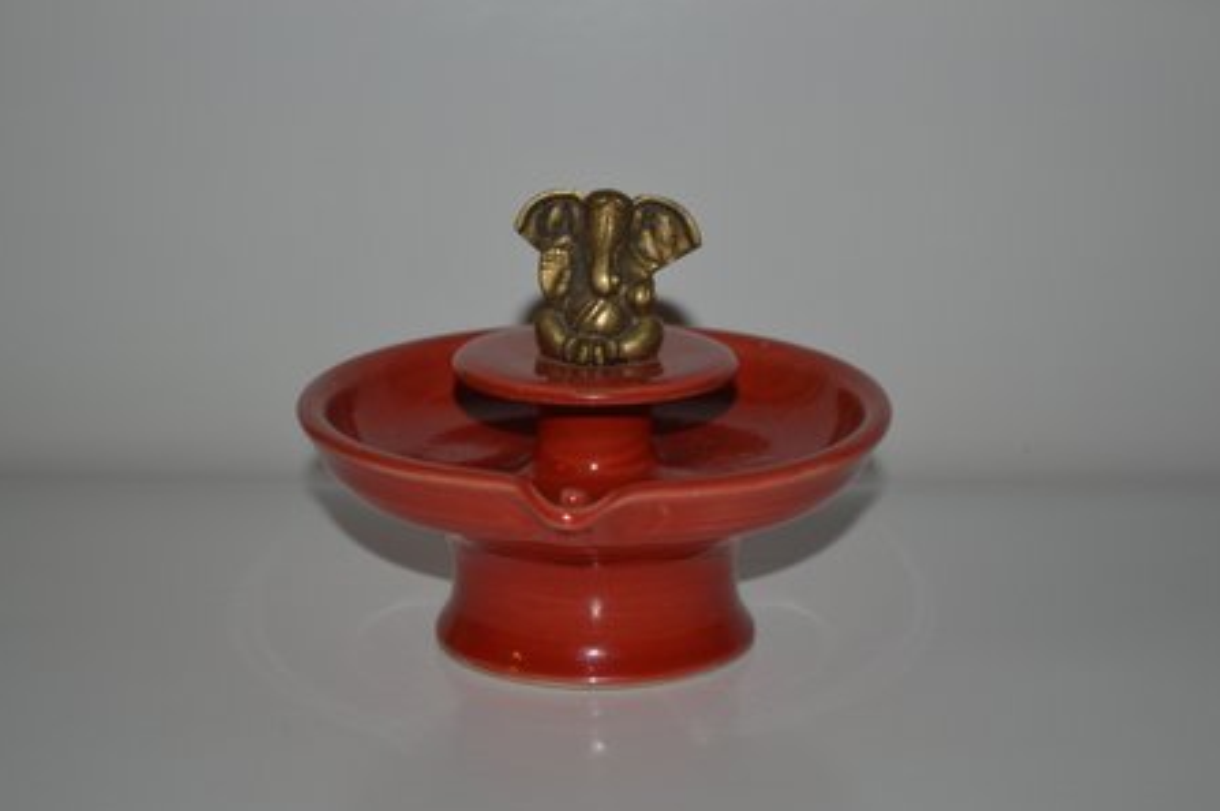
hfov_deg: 23.0
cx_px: 598
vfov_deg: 15.4
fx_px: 2997
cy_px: 408
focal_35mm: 89
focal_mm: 55
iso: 100
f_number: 5.6
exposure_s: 1/60
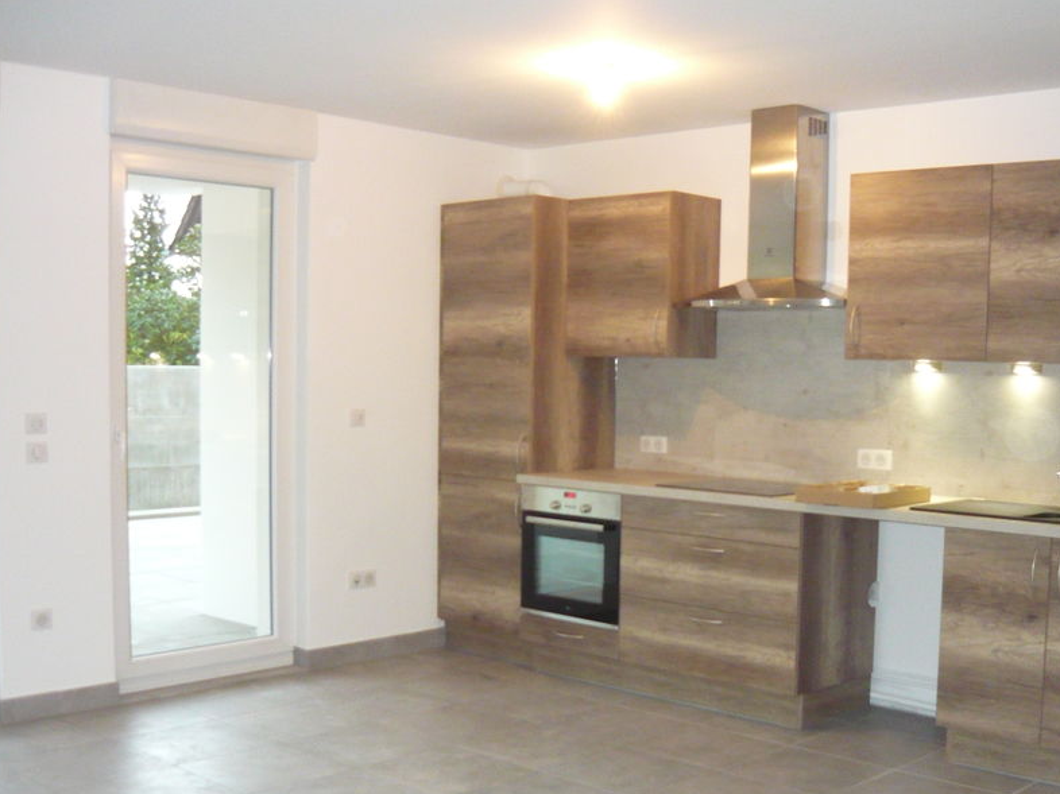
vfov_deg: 34.2
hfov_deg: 44.7
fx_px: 1286
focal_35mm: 42
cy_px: 472
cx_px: 597
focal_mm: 5.5
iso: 500
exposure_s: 1/30
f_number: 2.8
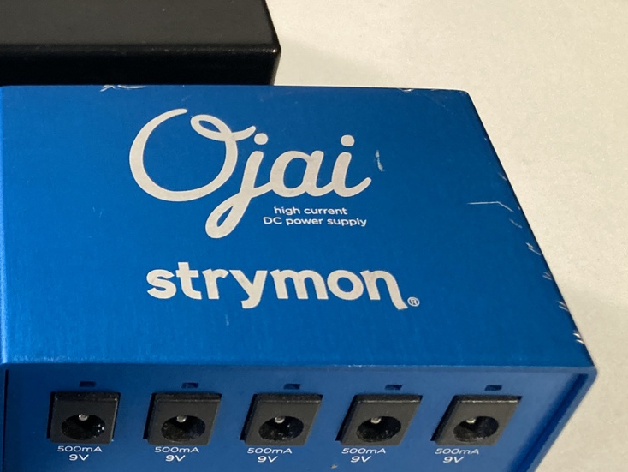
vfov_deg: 24.0
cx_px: -3
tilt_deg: -45.8
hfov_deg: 29.5
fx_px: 1107
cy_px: 219
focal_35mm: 61
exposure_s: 1/60
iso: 200
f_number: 1.8
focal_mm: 3.99
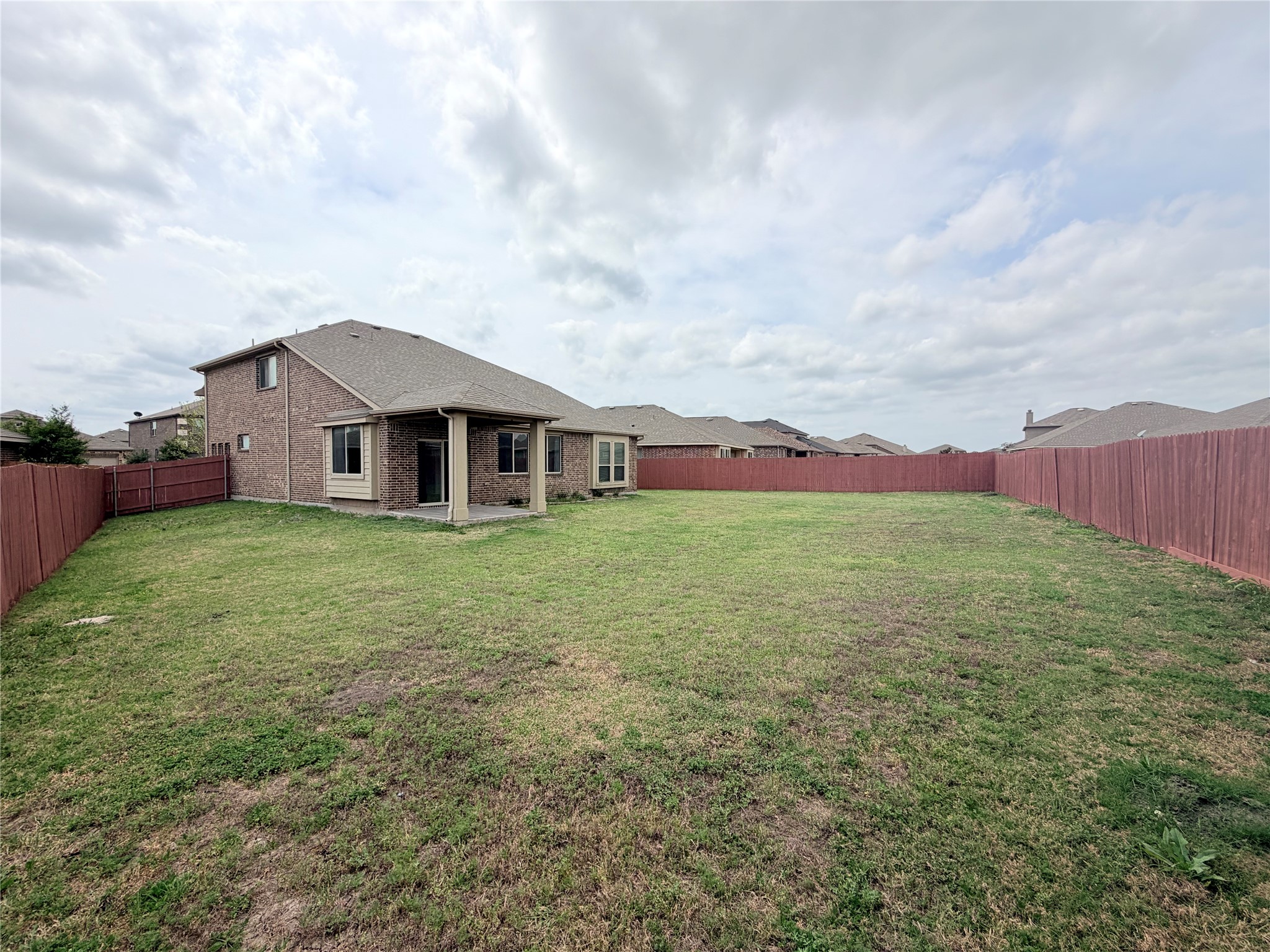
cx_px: 635
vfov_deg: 85.7
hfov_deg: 102.1
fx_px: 514
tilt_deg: -1.3
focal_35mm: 14
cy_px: 476
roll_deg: +1.0
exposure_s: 1/1534
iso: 20
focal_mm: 2.22
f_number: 2.2
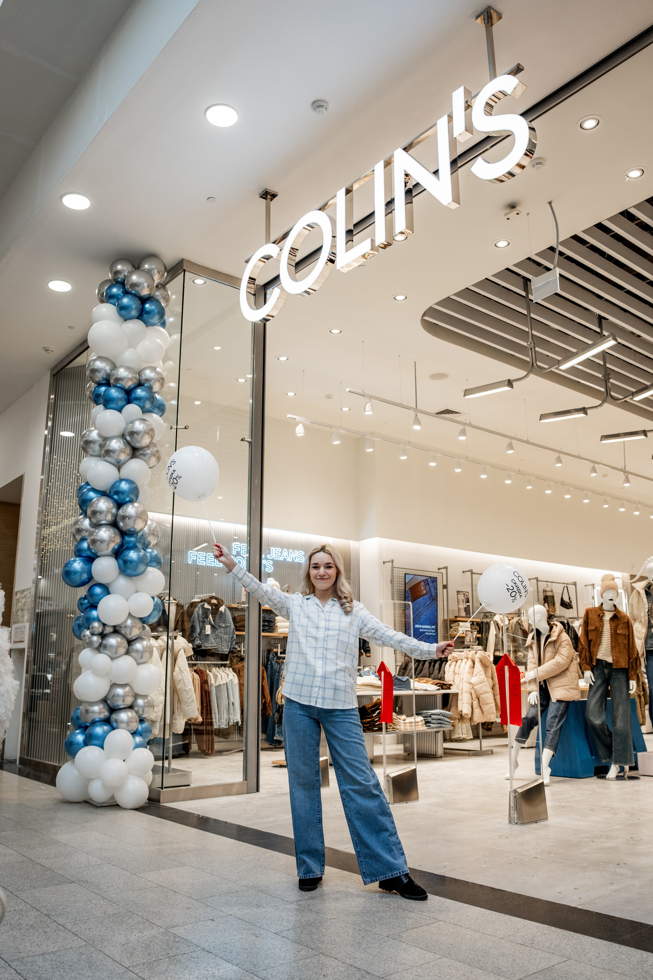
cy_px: 490
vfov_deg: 65.5
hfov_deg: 46.4
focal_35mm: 28
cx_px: 326
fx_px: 762
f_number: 4
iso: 1250
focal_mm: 28
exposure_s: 1/320
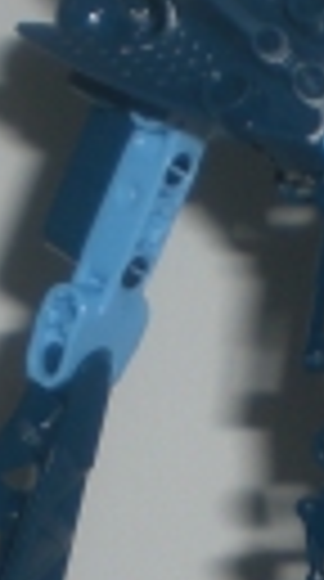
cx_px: 468
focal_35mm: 206
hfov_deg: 5.8
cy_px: 728
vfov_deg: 10.3
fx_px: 3165
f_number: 3.1
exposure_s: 1/60
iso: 50
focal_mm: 6.3
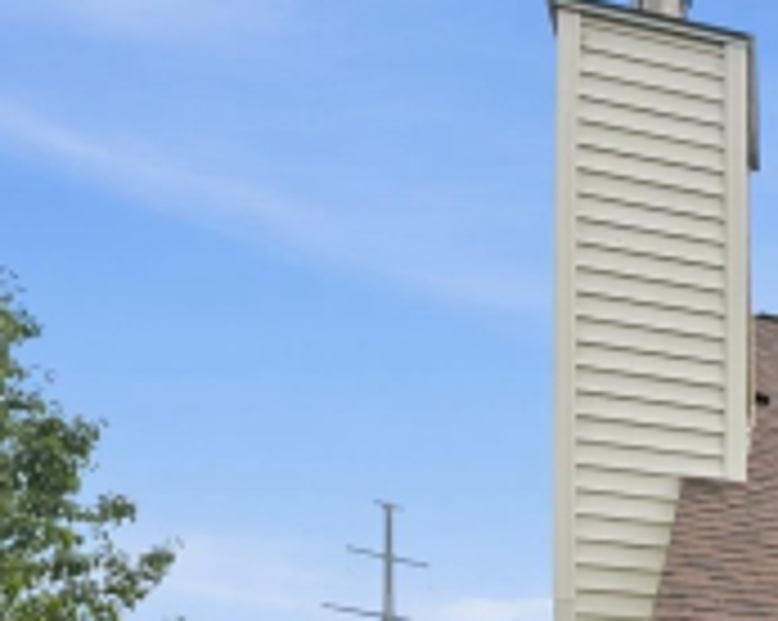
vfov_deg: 21.8
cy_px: 860
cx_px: 1578
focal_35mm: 61
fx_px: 1403
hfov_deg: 18.7
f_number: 6.3
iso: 200
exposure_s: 1/320
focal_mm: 10
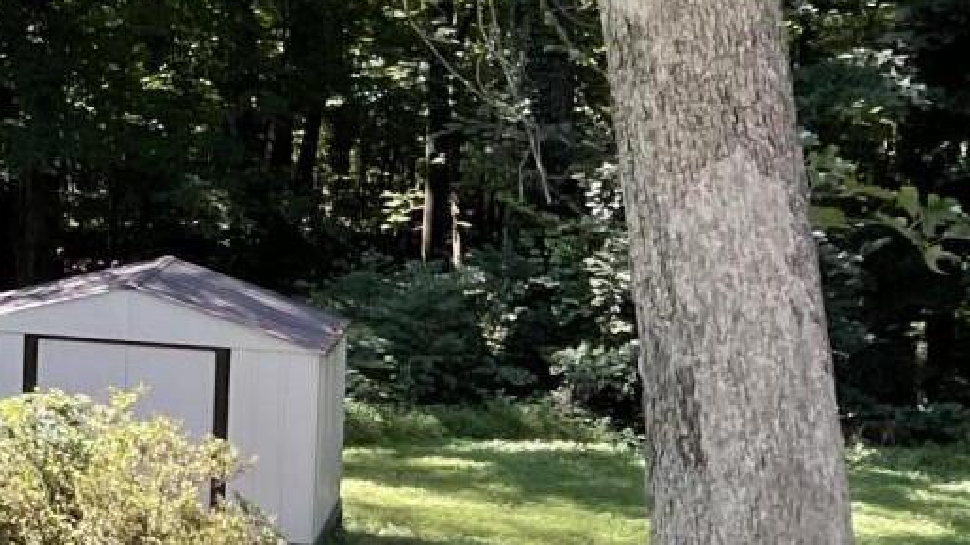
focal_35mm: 123
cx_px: -872
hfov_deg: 14.8
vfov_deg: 9.8
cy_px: 123
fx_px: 3163
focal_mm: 3
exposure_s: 1/166
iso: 16
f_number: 1.8
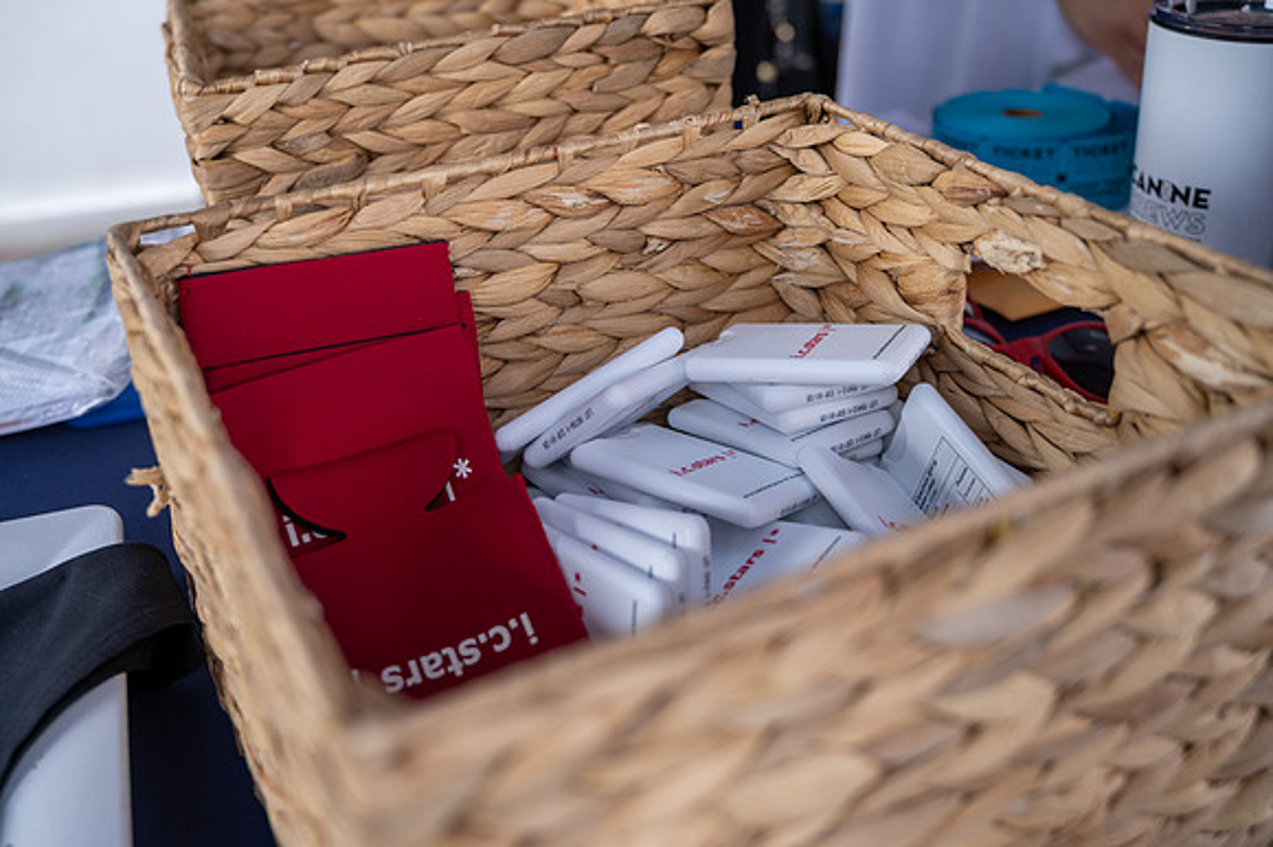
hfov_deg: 53.2
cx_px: 636
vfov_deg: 36.8
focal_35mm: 36
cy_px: 424
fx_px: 1272
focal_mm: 36
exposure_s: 1/200
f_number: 4
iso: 250
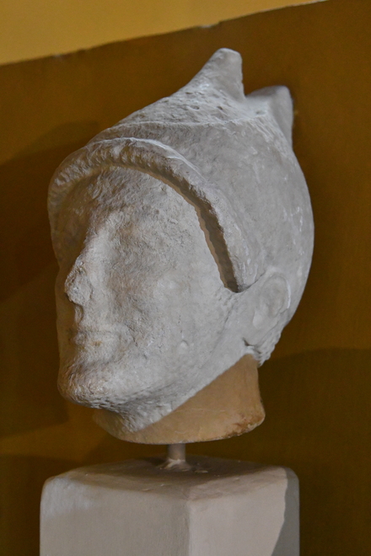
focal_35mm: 69
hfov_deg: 19.7
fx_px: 1067
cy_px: 278
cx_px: 186
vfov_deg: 29.2
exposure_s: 1/125
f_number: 4.5
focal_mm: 46
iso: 8000
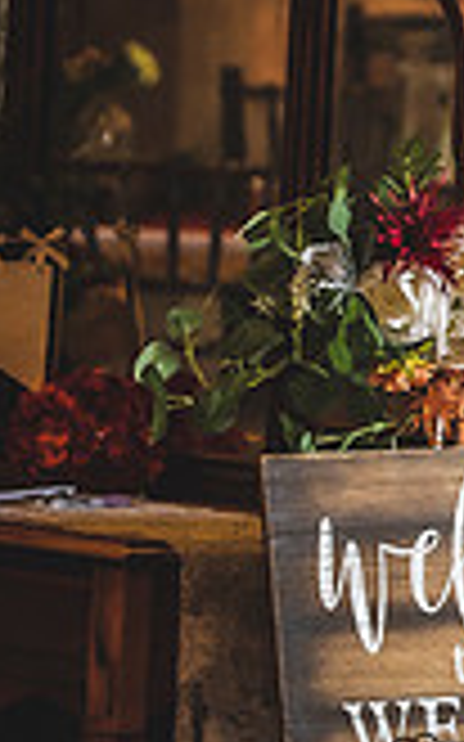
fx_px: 9416
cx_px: 1257
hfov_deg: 2.8
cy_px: 182
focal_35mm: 465
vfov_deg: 4.5
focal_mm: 130
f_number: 2.8
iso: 1250
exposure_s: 1/160
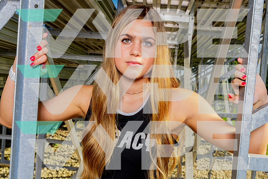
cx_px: 130
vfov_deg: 32.0
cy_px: 99
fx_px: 312
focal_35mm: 42
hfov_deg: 46.5
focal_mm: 34
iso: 200
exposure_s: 1/200
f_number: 8
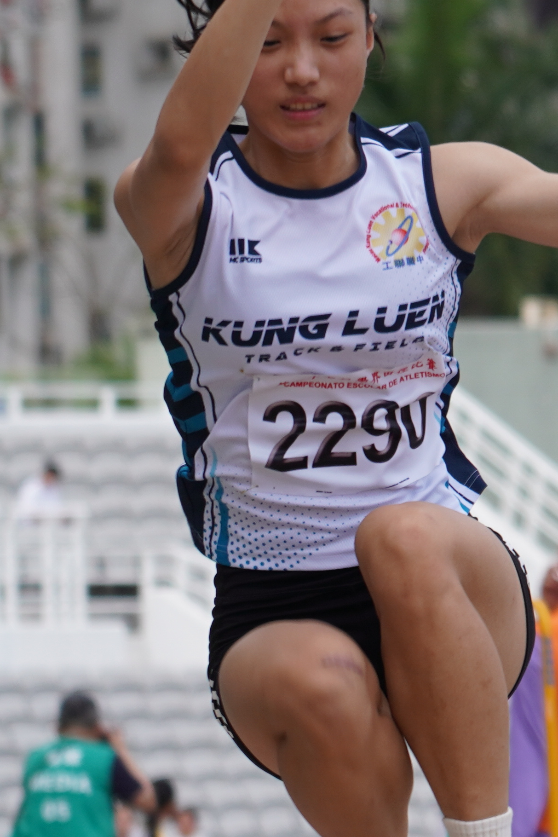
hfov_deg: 2.4
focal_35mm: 564
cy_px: 619
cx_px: 737
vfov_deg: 3.7
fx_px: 13109
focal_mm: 114
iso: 160
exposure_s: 1/400
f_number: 5.6
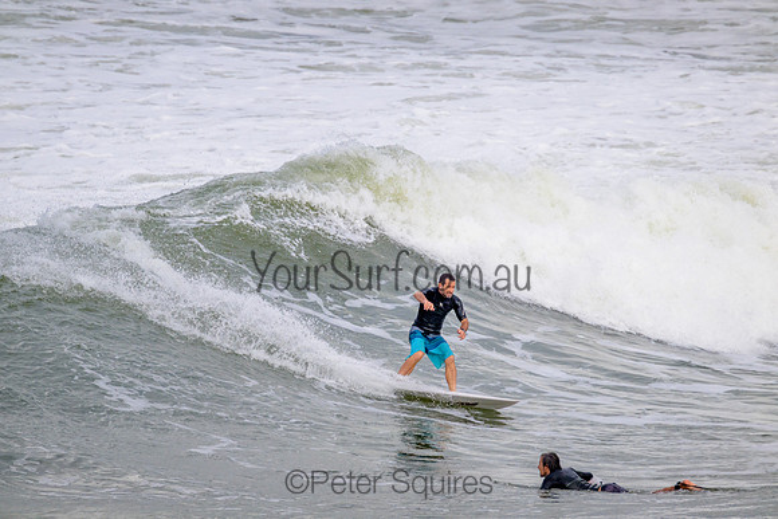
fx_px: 17292
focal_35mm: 800
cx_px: 389
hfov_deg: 2.6
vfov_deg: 1.7
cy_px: 260
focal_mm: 800
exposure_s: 1/2000
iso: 720
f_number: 11
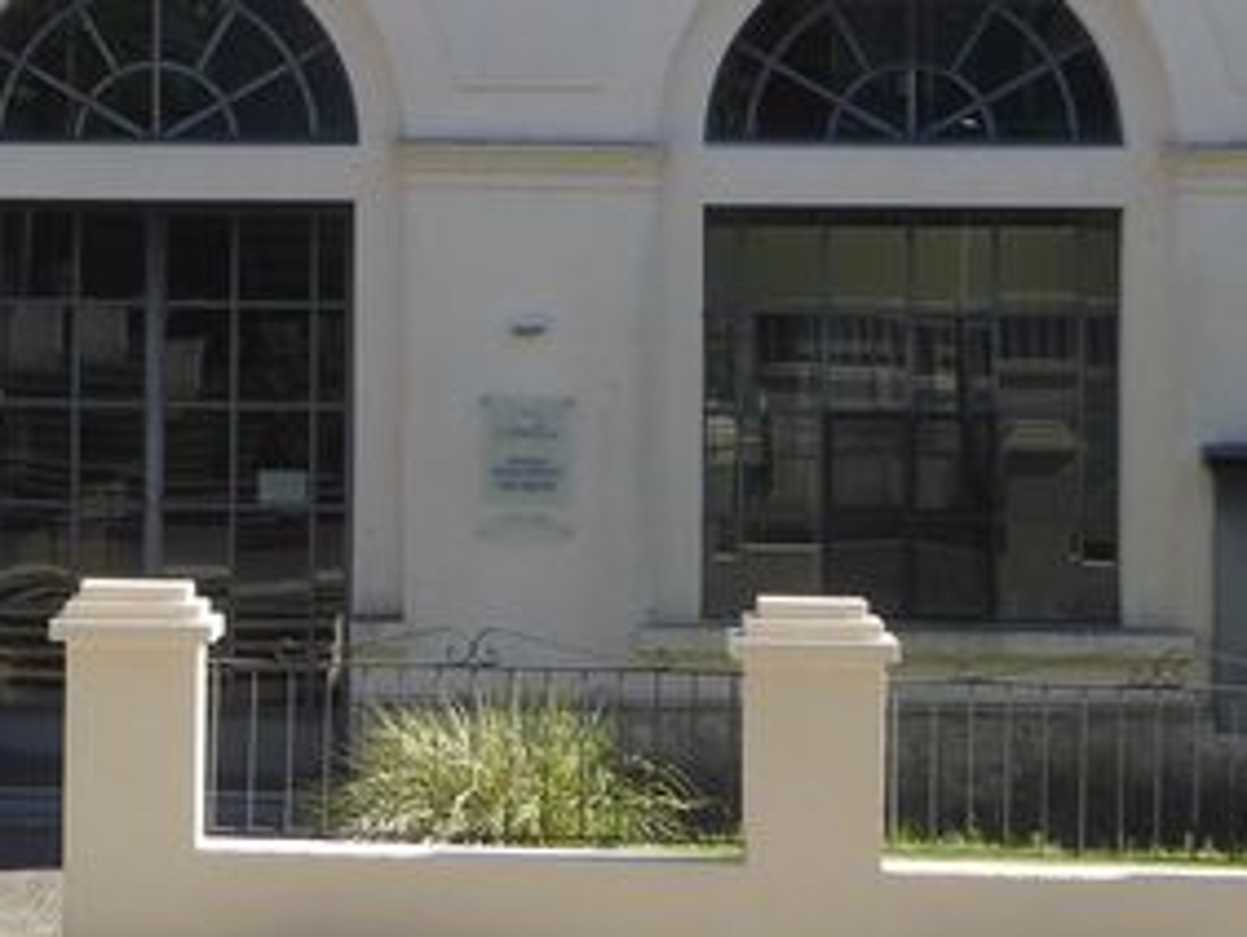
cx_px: 203
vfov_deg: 12.4
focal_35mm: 119
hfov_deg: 16.4
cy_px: 194
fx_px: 4290
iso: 80
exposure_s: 1/320
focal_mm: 7.2
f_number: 3.8
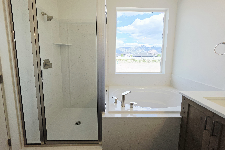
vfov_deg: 81.0
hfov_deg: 104.3
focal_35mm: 14
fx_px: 87
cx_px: 111
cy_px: 67
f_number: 1.9
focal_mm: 2.2
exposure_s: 1/405
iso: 32
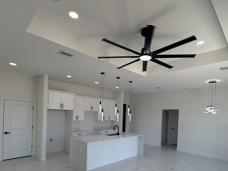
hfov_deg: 78.5
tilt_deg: +0.0
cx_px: 131
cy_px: 116
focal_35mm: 21
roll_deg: -1.5
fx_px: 138
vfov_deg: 61.6
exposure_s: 1/226
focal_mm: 2.22
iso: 50
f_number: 2.2
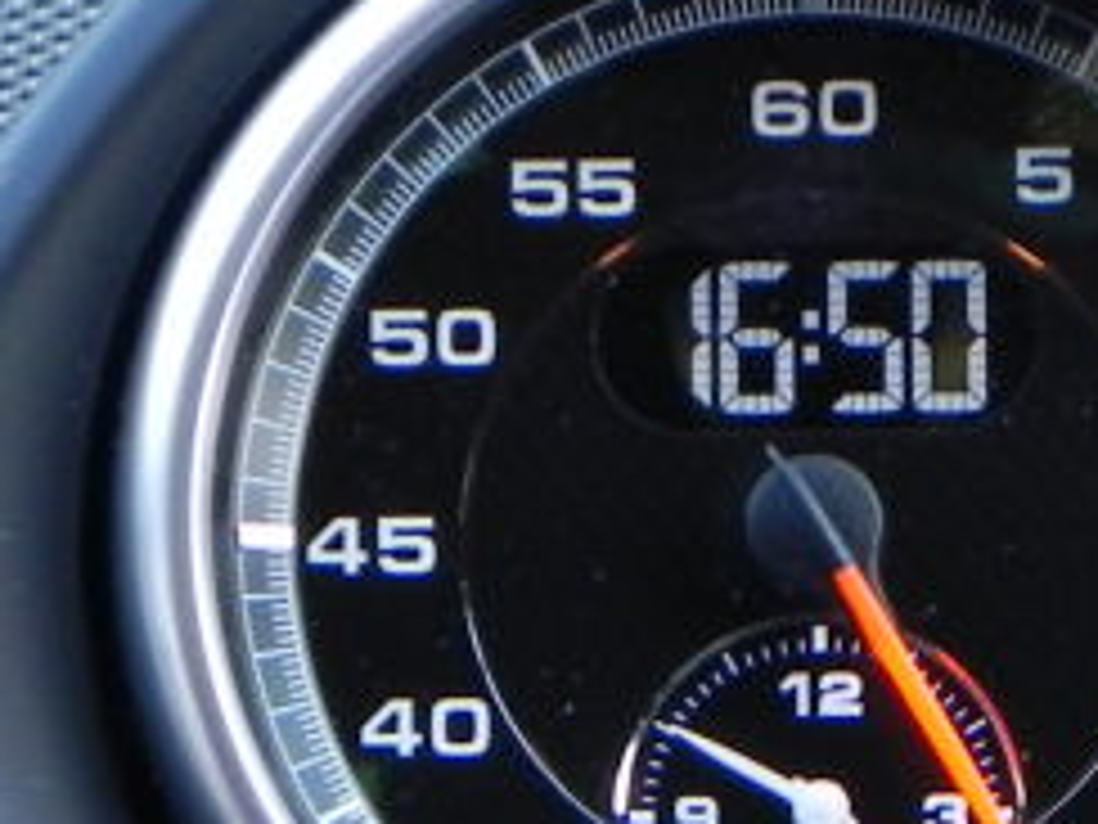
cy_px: 581
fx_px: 19190
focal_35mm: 605
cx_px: 720
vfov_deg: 2.5
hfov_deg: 3.3
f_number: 4.5
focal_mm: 25.7
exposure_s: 1/30
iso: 224
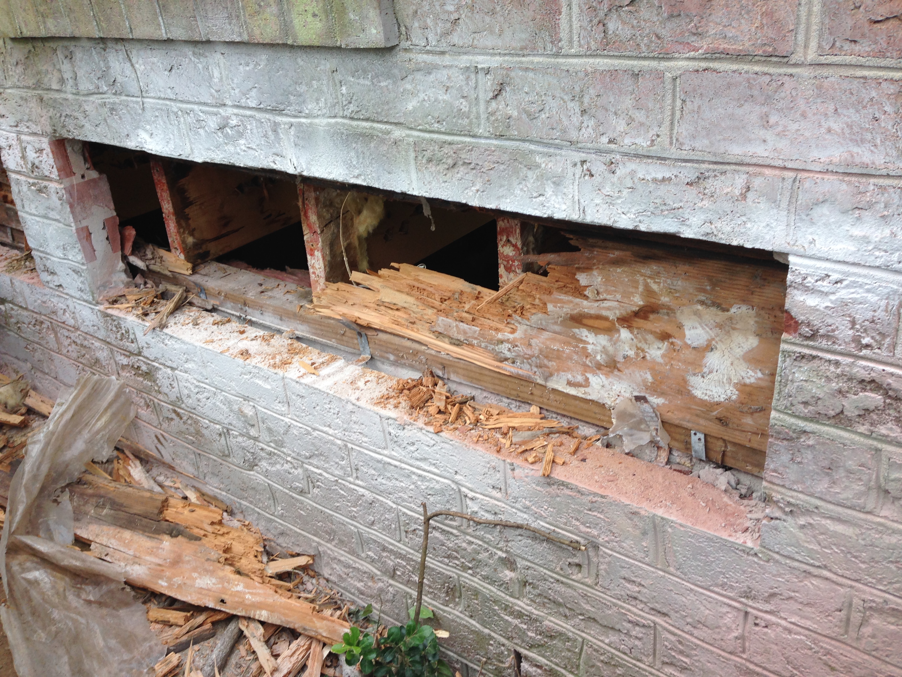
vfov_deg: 42.9
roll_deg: +7.3
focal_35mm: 33
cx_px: 451
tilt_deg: -27.6
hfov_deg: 55.4
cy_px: 338
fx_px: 860
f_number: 2.4
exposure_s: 1/204
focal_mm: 4.12
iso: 50
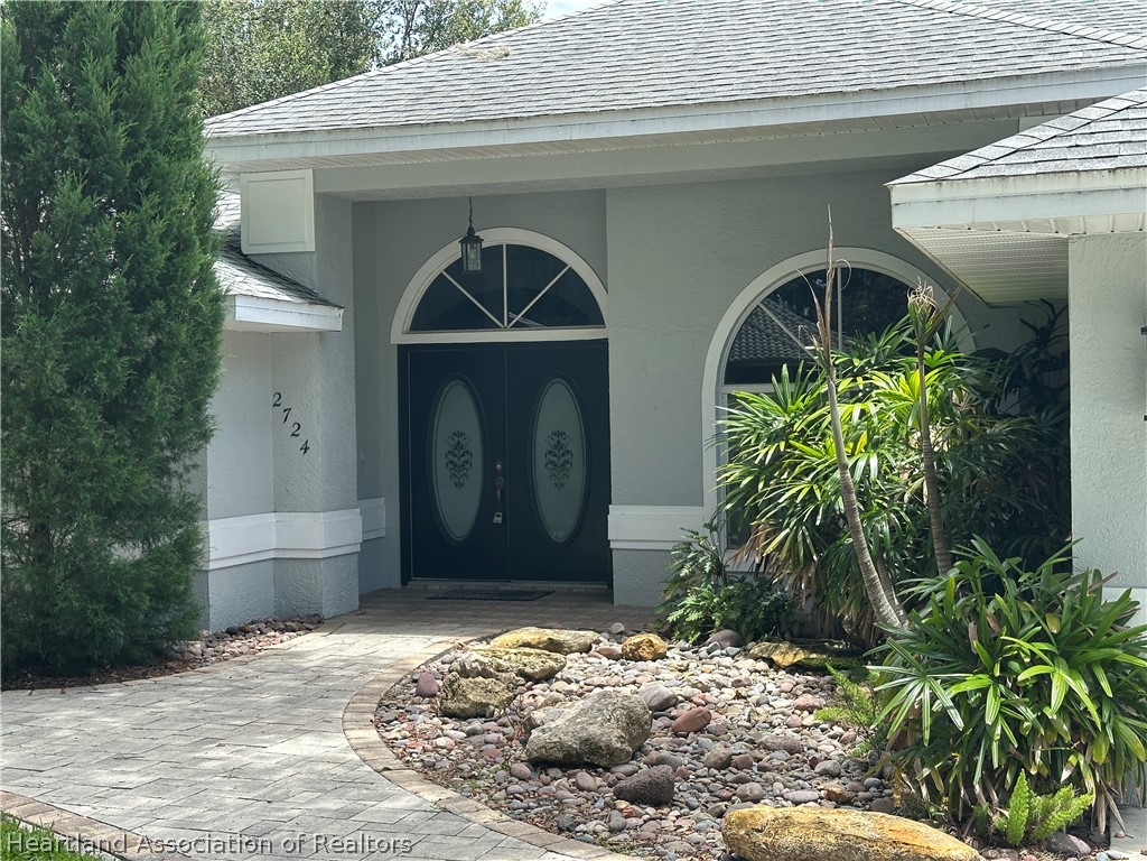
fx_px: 1590
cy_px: 430
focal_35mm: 48
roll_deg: +0.8
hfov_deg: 39.7
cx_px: 574
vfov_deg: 30.3
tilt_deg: -0.4
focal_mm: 6.86
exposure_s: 1/872
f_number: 1.78
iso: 64
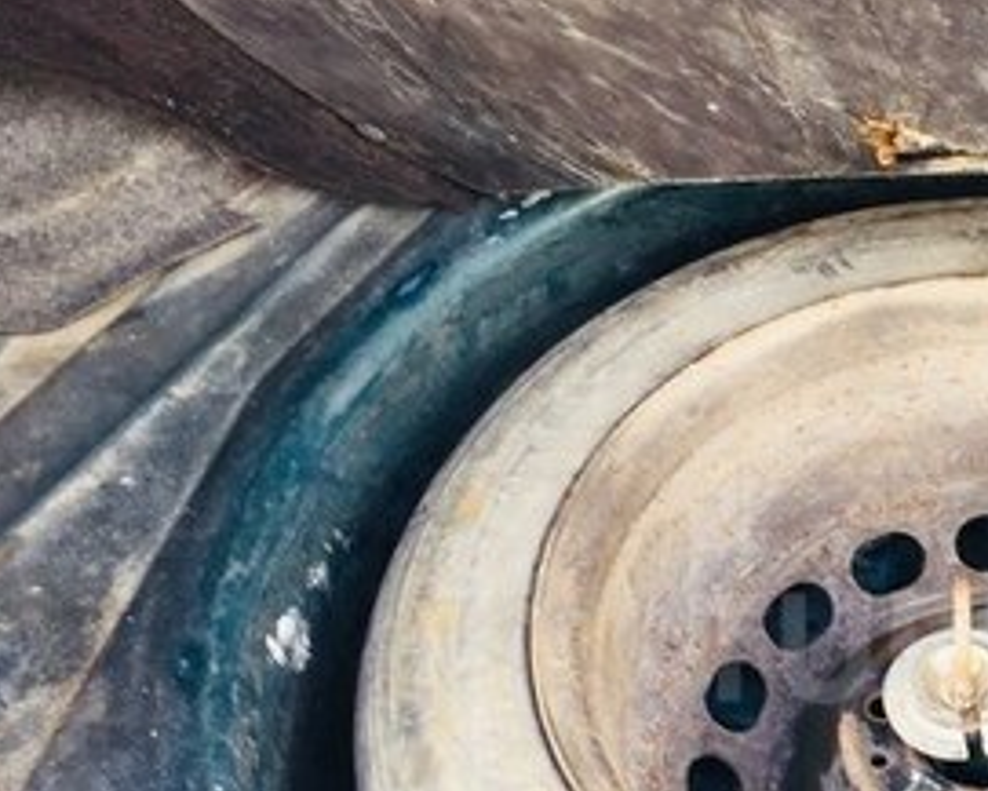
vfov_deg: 21.9
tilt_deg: -52.4
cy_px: 647
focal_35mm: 69
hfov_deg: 25.7
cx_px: 1061
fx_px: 2018
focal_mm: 4.15
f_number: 2.2
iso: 32
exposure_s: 1/50
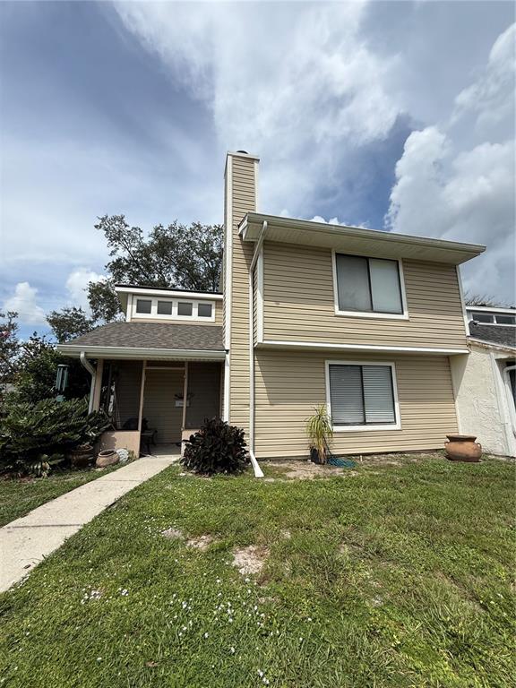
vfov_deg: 102.1
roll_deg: -0.3
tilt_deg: +11.9
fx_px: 278
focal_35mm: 14
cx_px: 258
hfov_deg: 85.7
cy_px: 344
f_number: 2.2
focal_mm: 2.22
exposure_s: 1/2717
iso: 50
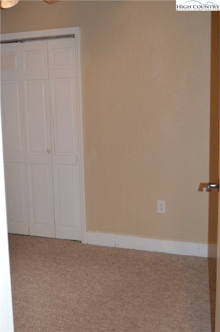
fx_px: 427
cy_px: 166
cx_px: 110
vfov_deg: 42.4
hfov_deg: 28.9
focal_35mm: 46
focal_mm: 31
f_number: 4.2
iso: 1100
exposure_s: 1/60
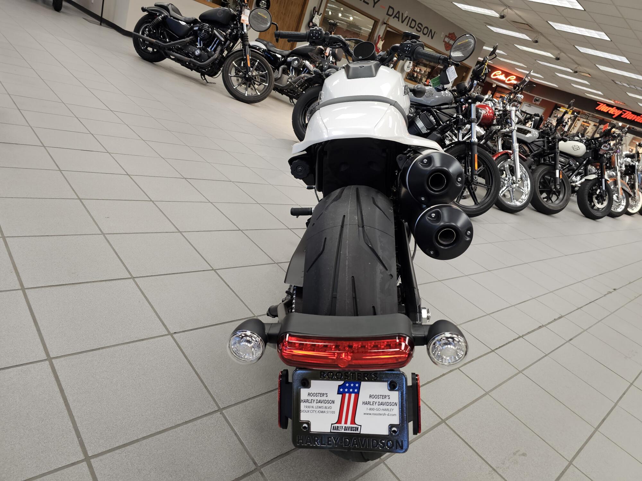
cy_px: 240
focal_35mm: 23
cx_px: 321
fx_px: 427
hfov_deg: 73.9
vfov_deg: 58.9
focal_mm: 6.3
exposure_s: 1/120
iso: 200
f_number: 1.7
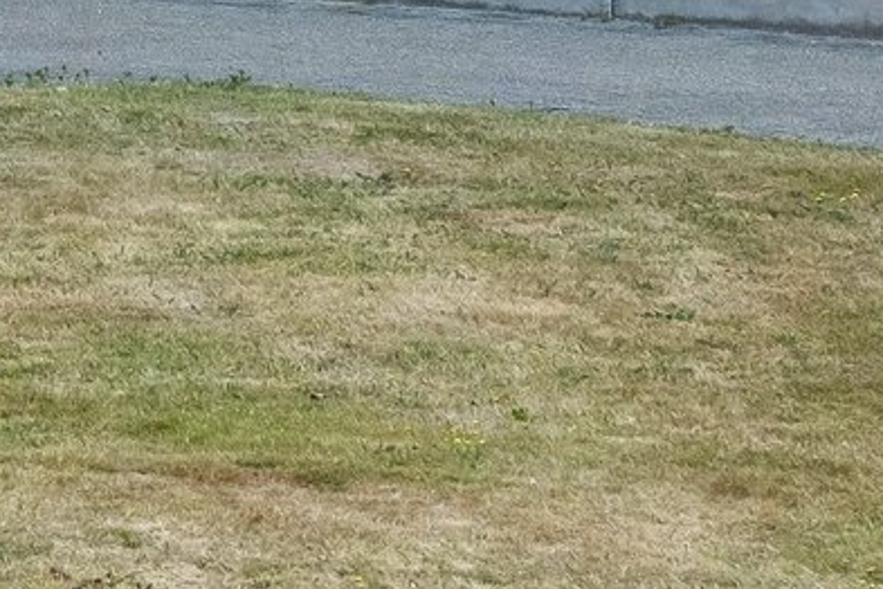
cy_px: -1171
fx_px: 5984
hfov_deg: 8.2
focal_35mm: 244
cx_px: -470
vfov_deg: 5.3
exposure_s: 1/160
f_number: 10
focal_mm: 32
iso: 400
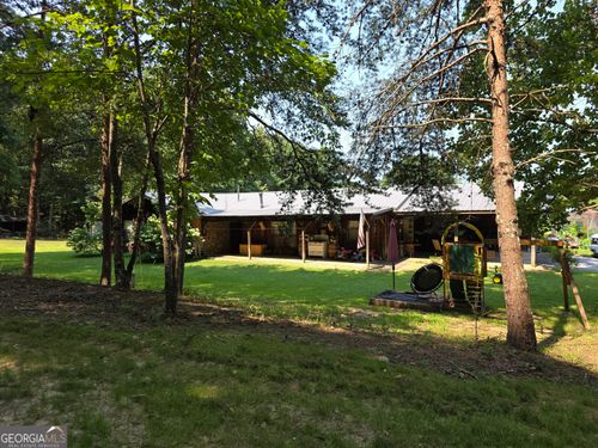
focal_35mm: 23
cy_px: 224
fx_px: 397
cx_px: 299
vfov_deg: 58.9
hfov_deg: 73.9
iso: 12
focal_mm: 6.3
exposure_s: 1/207
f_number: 1.7
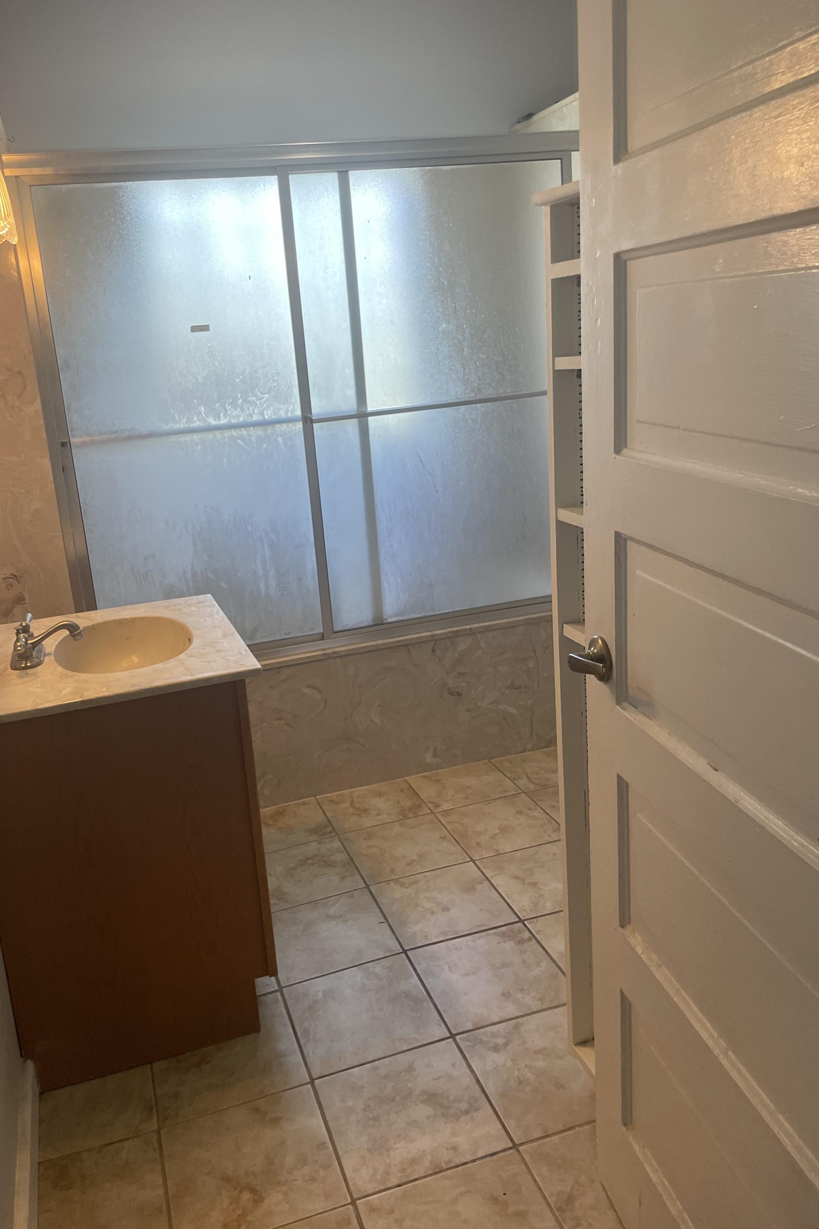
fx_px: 956
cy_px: 596
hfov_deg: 46.3
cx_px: 351
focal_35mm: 28
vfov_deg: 65.5
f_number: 1.6
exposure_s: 1/120
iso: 80
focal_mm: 4.2
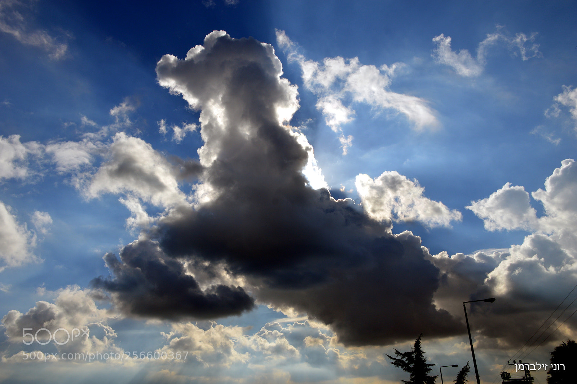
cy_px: 192
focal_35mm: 36
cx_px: 288
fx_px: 577
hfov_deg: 53.2
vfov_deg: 36.8
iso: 100
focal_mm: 24
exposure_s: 1/640
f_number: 13
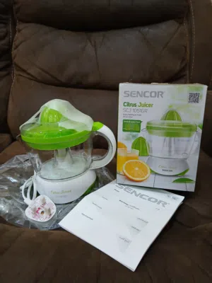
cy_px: 142
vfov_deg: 67.3
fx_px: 212
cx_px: 106
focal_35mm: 26
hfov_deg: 53.1
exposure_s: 1/25
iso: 320
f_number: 1.8
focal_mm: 3.98
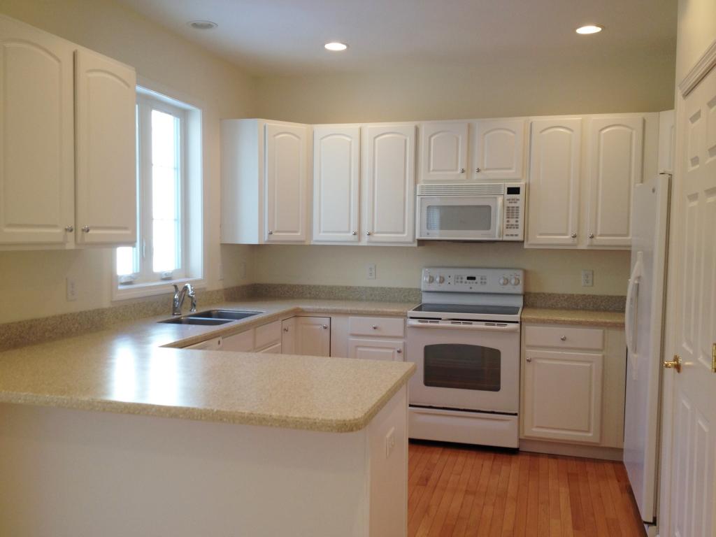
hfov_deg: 52.6
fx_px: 724
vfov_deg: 40.7
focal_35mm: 35
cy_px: 268
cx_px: 358
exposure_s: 1/30
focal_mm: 4.28
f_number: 2.4
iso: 50
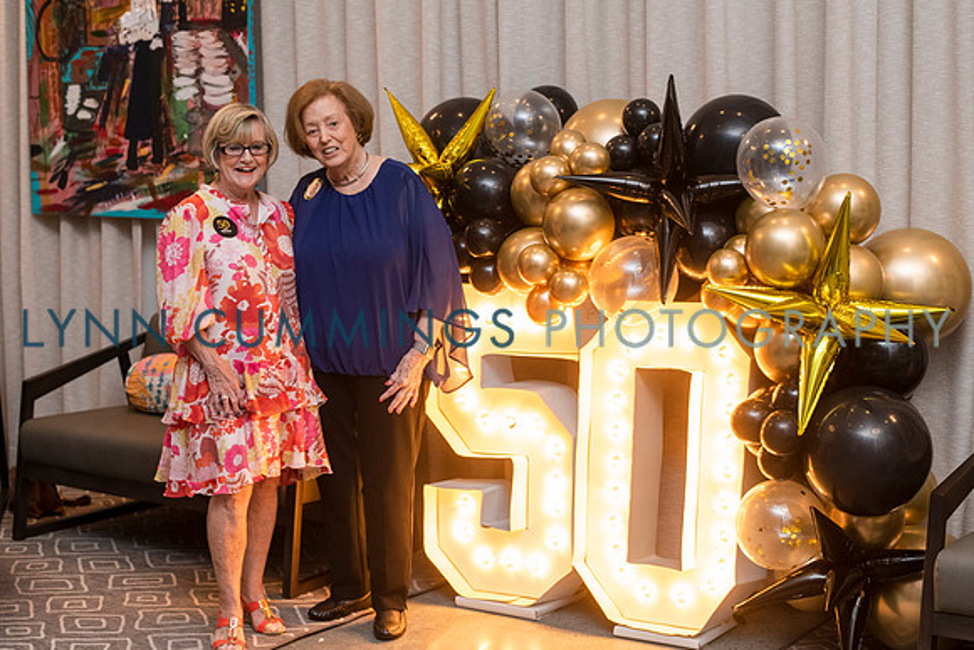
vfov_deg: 22.0
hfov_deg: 32.5
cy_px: 308
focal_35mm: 62
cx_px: 487
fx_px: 1668
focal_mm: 58
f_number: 4
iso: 1250
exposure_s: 1/125
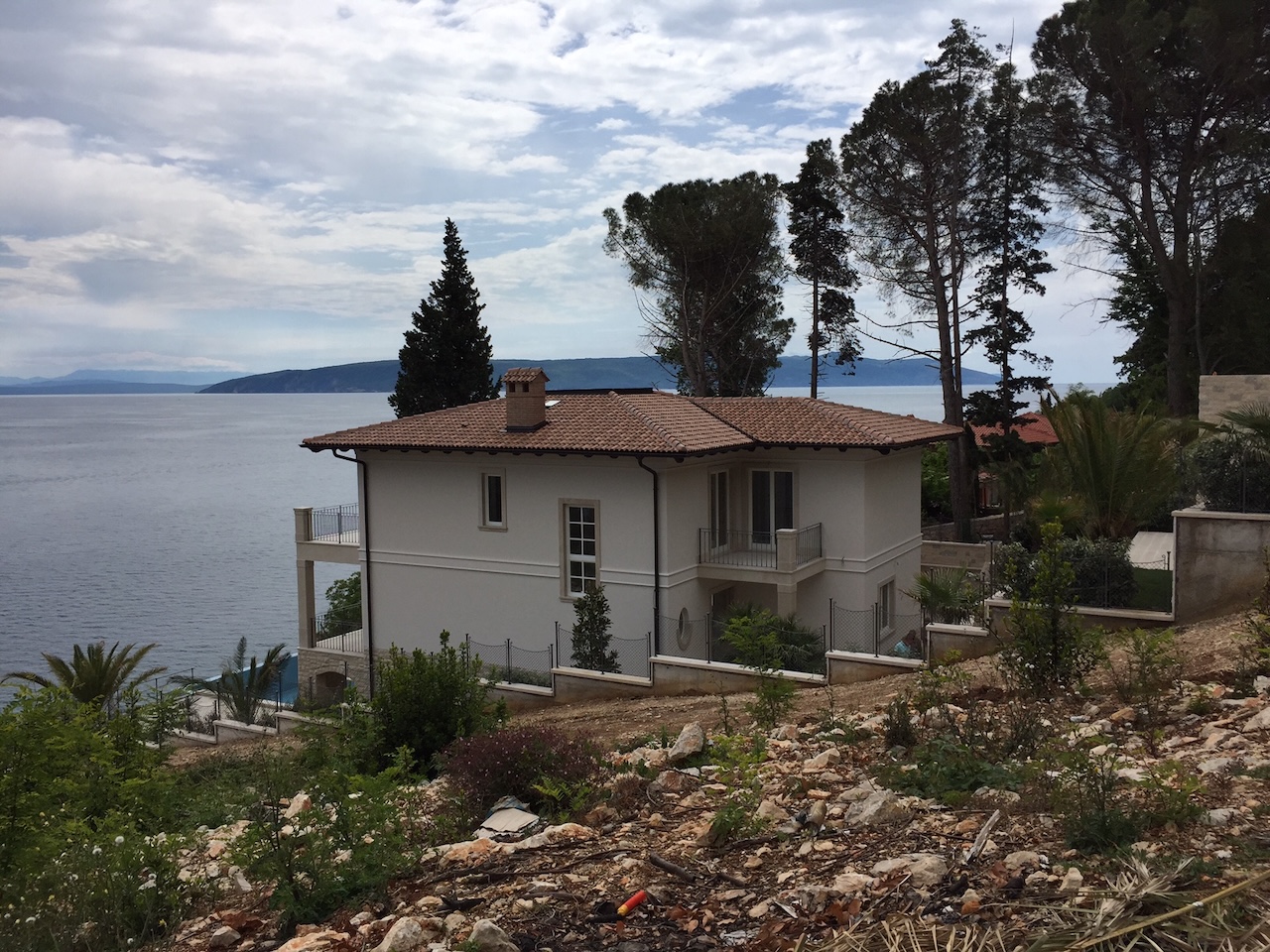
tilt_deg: -4.1
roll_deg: +0.0
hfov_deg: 61.7
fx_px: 1064
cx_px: 635
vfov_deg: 48.2
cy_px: 476
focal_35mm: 29
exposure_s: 1/3968
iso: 32
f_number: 2.2
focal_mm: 4.15
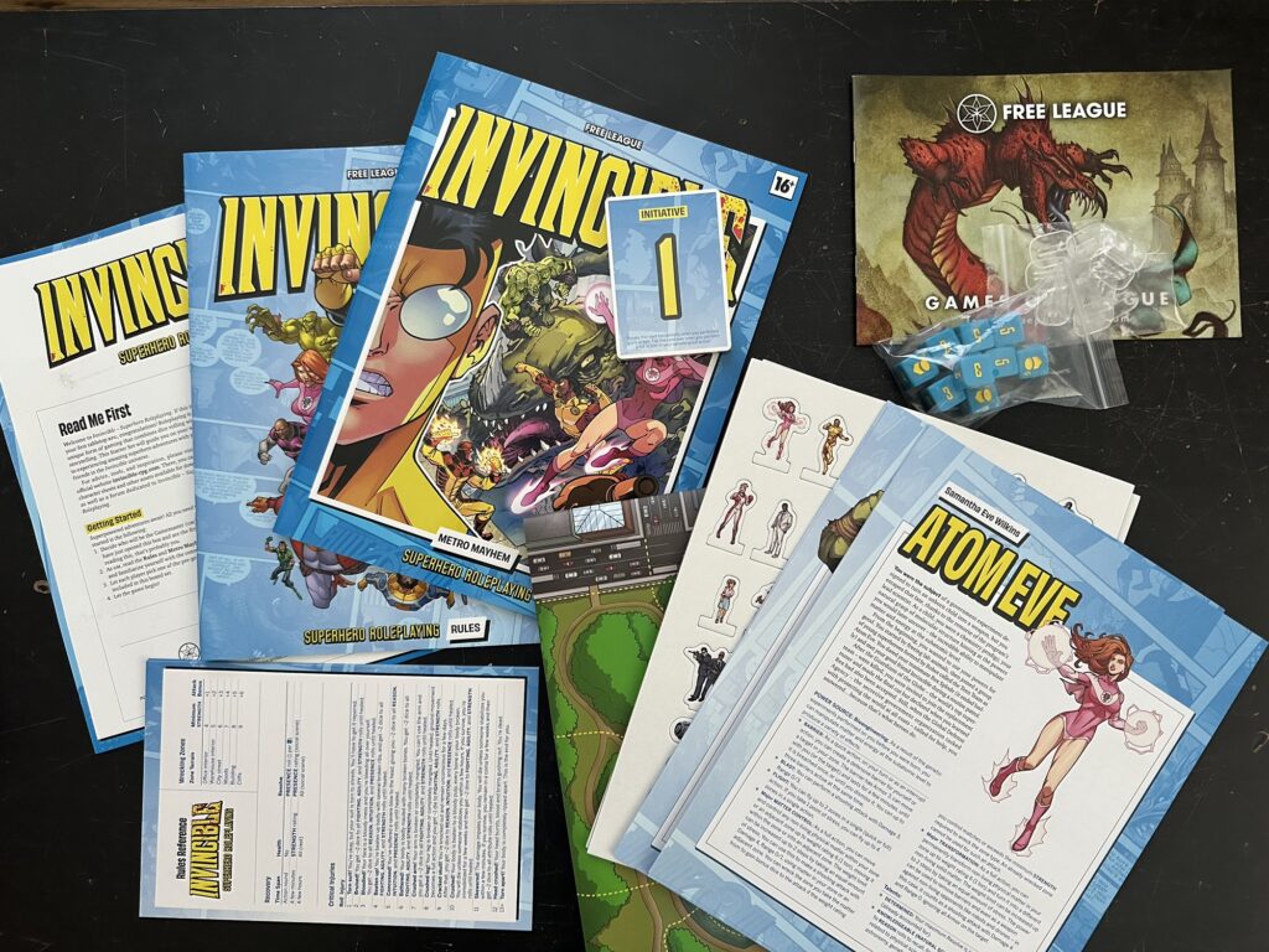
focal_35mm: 24
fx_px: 880
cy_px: 476
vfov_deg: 56.8
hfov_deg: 71.6
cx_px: 634
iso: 400
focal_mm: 6.86
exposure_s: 1/60
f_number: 1.78
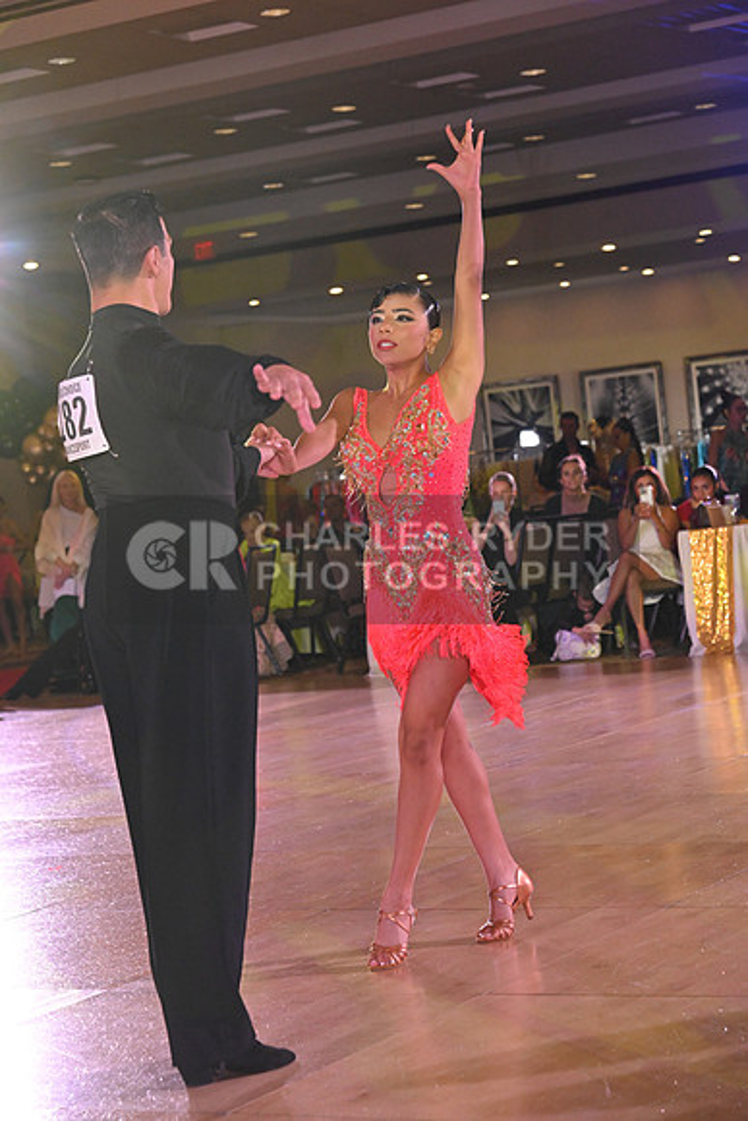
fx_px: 2429
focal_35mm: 78
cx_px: 374
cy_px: 560
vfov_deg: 26.0
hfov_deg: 17.5
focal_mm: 78
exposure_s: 1/320
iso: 3200
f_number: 6.3
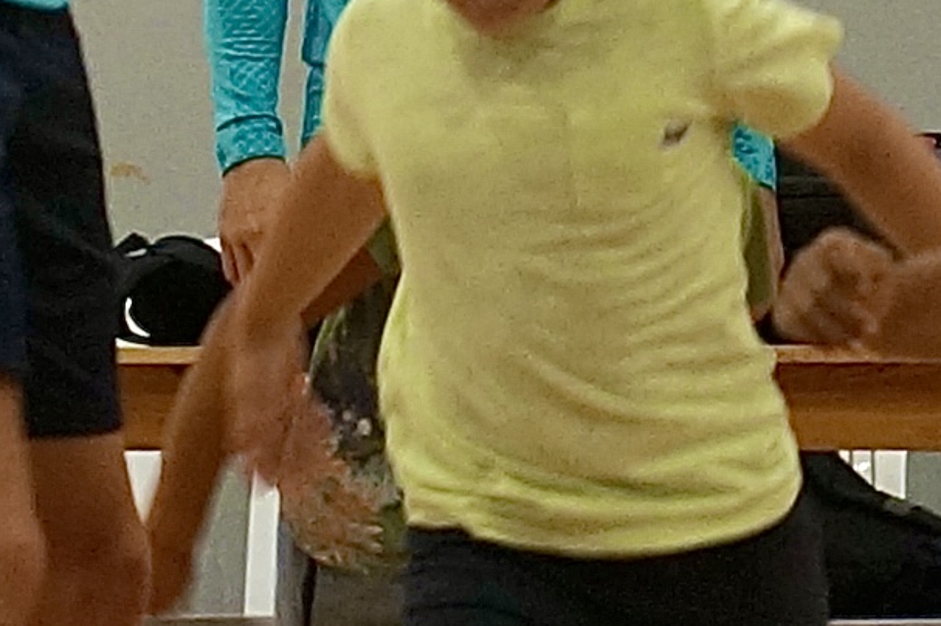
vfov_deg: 2.1
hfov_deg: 3.1
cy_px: 78
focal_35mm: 656
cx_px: 1483
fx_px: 17137
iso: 640
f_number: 4.5
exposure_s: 1/160
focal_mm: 80
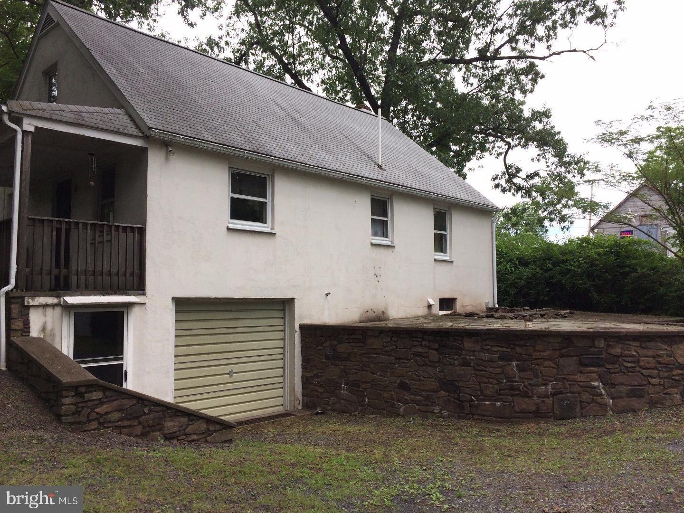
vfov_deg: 48.2
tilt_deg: +2.7
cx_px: 342
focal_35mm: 29
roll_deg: +0.4
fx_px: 573
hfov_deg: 61.7
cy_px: 256
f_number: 2.2
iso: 32
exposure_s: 1/1080
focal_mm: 4.15
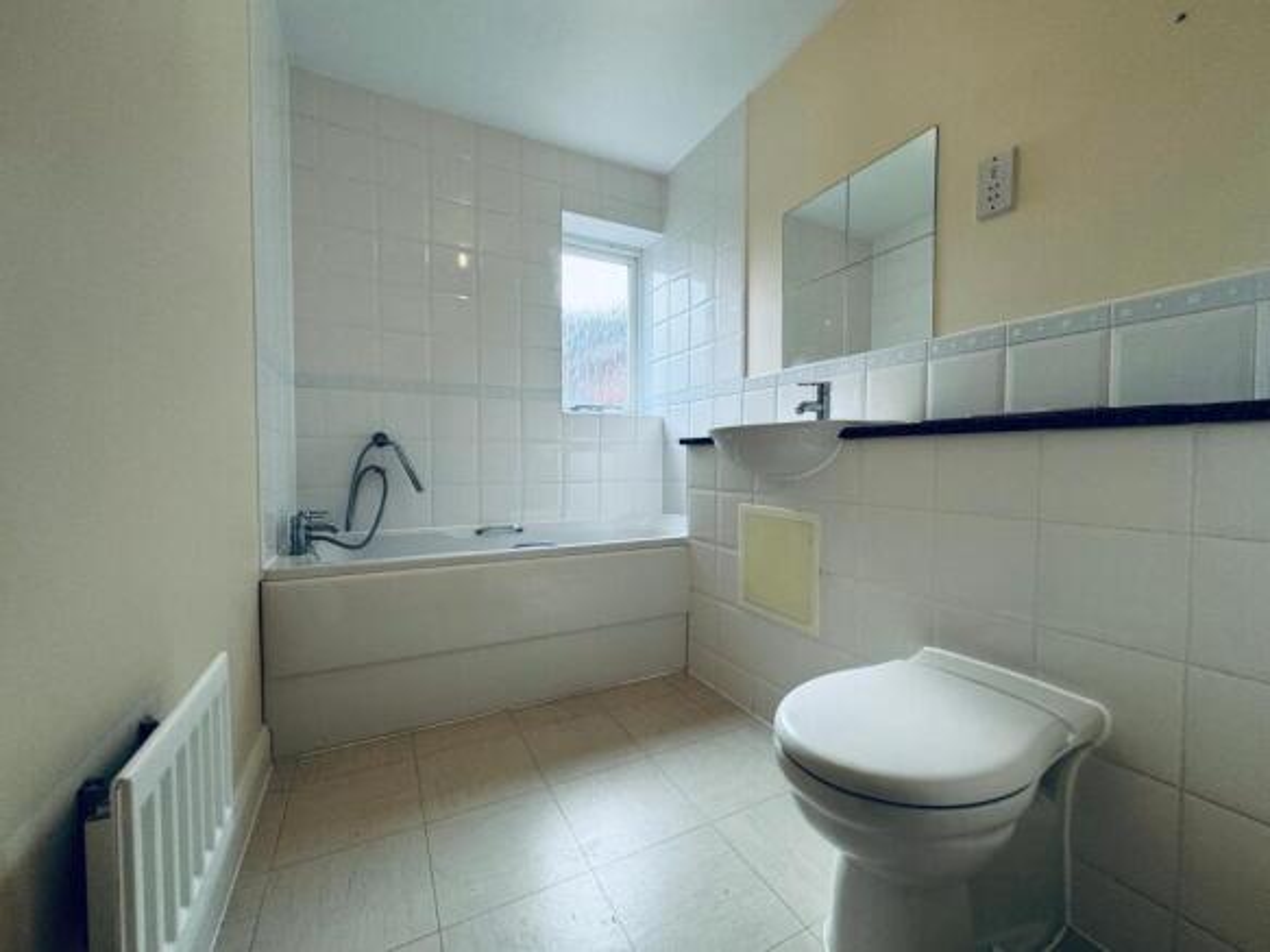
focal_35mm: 14
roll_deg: +0.1
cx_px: 635
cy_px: 476
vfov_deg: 85.7
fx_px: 514
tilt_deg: -0.8
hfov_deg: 102.1
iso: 160
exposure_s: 1/100
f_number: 2.2
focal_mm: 2.22
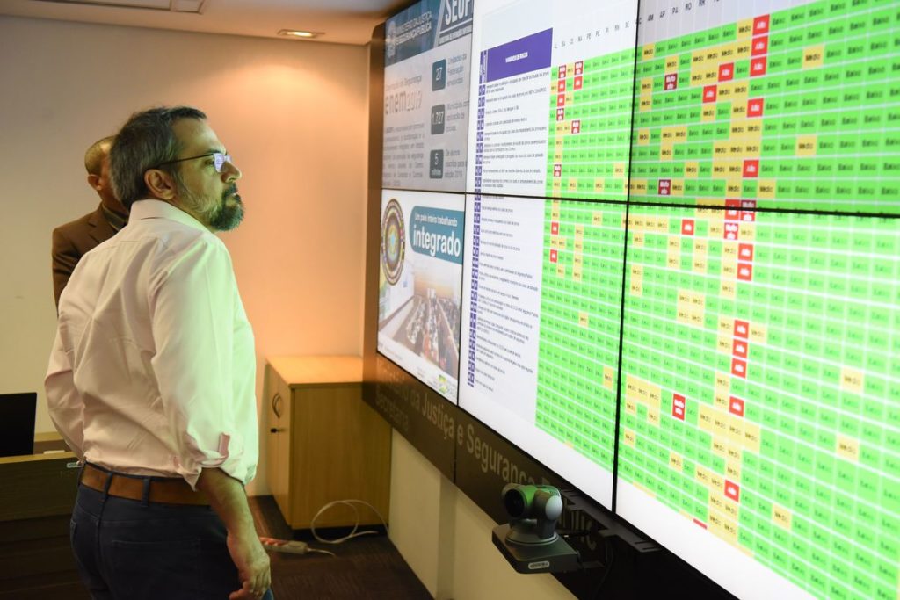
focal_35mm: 48
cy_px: 300
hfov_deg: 41.1
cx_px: 450
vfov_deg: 28.1
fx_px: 1200
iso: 3200
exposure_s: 1/250
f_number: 4
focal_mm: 48
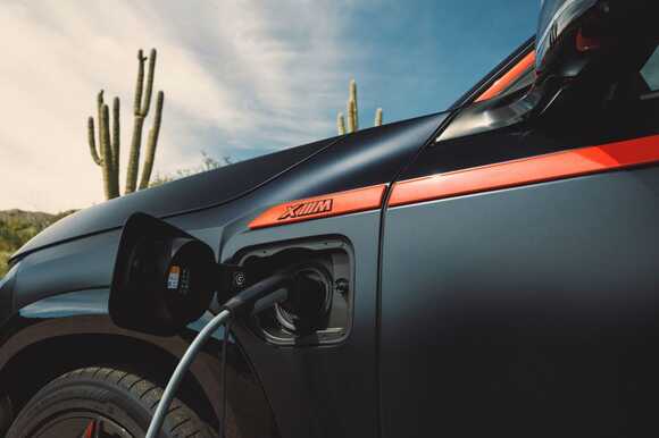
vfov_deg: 42.3
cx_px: 330
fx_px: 567
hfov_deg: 60.3
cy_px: 219
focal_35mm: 31
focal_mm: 31
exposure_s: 1/200
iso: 500
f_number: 8
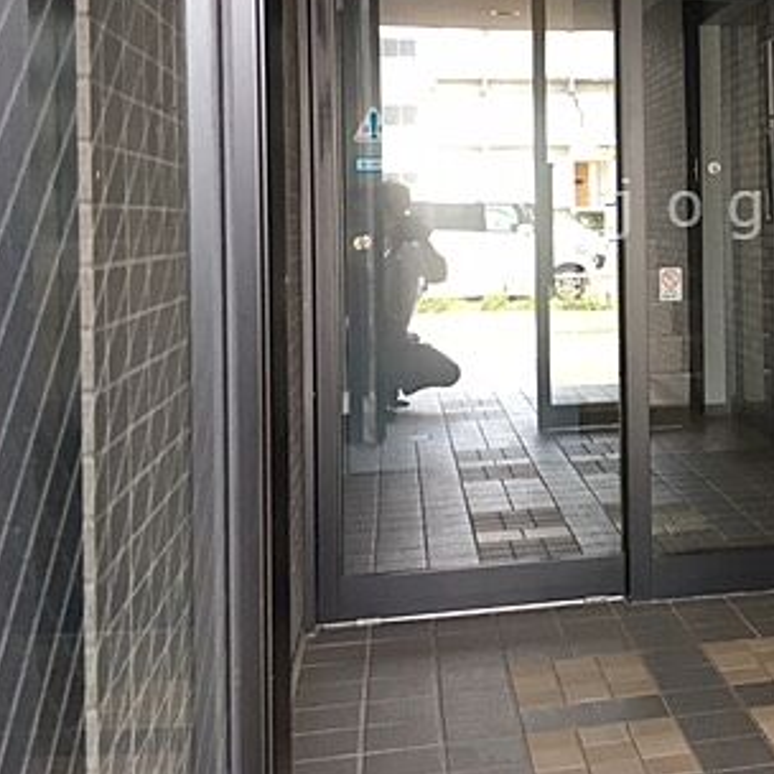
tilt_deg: -0.6
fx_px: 1366
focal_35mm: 54
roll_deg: +2.5
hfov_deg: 29.4
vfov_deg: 31.2
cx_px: 784
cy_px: 209
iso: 64
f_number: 2.2
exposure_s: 1/30
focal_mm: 4.15
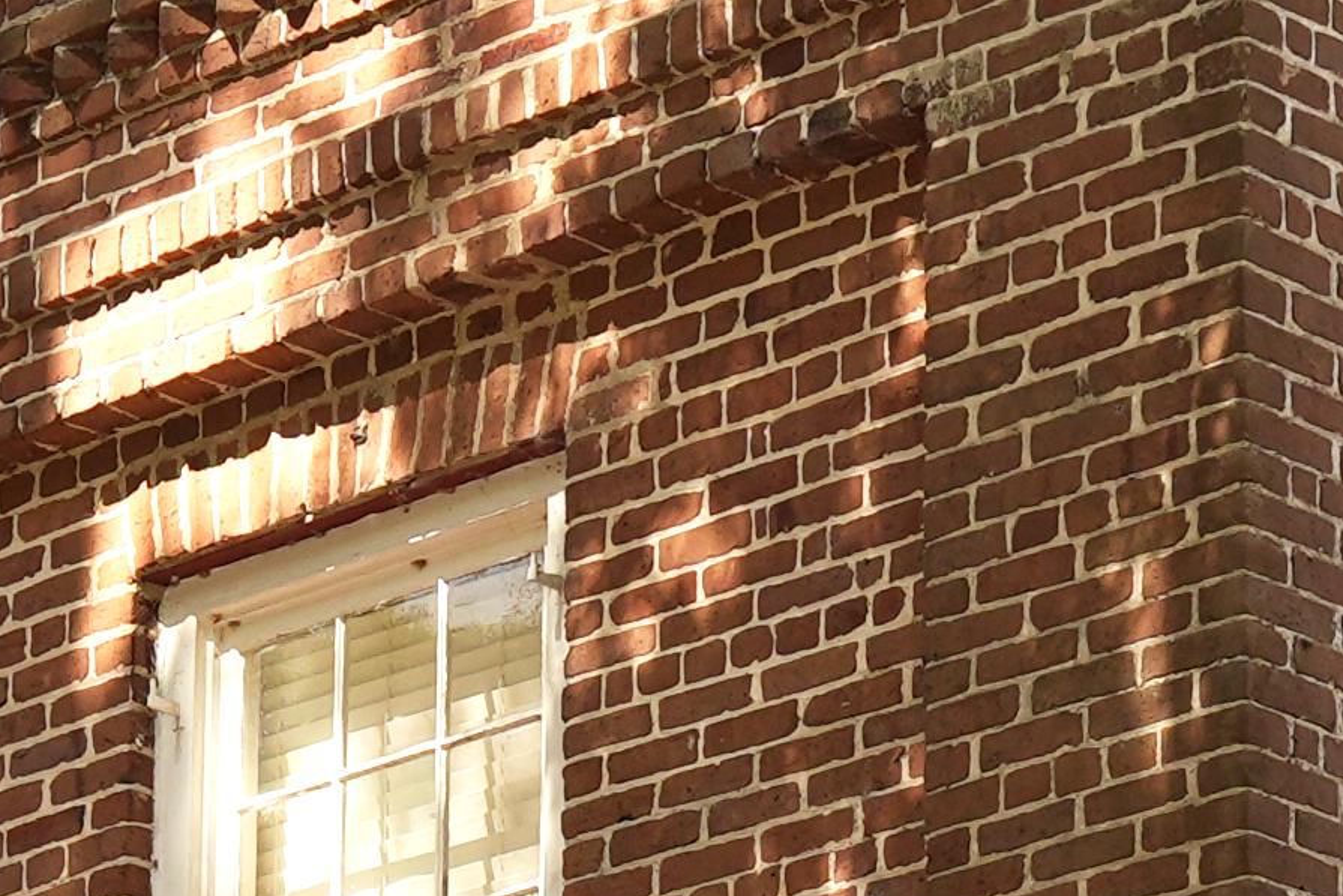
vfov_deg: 5.7
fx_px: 8732
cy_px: 2017
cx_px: 456
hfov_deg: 8.8
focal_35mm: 234
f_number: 8
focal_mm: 29.9
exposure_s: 1/200
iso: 160
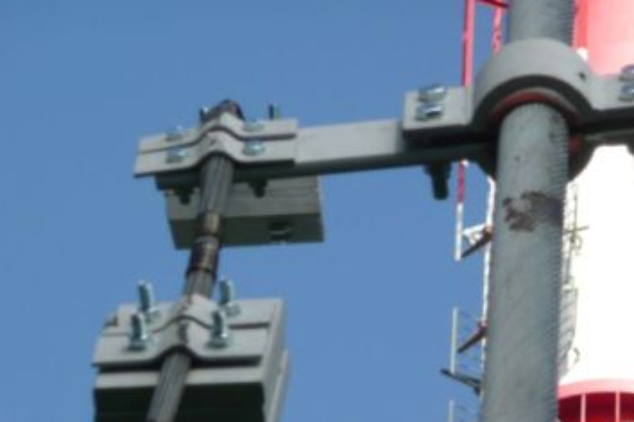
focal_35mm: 474
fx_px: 8347
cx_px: 410
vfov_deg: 2.9
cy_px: 286
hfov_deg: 4.3
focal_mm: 46
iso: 100
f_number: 4.9
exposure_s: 1/400
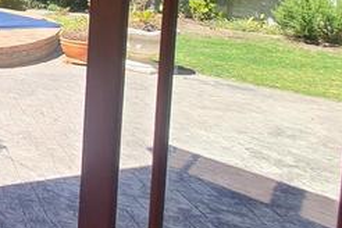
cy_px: -15
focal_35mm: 44
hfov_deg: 26.1
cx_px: -211
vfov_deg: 28.1
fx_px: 418
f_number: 2.2
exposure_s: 1/415
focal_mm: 1.74
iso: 50
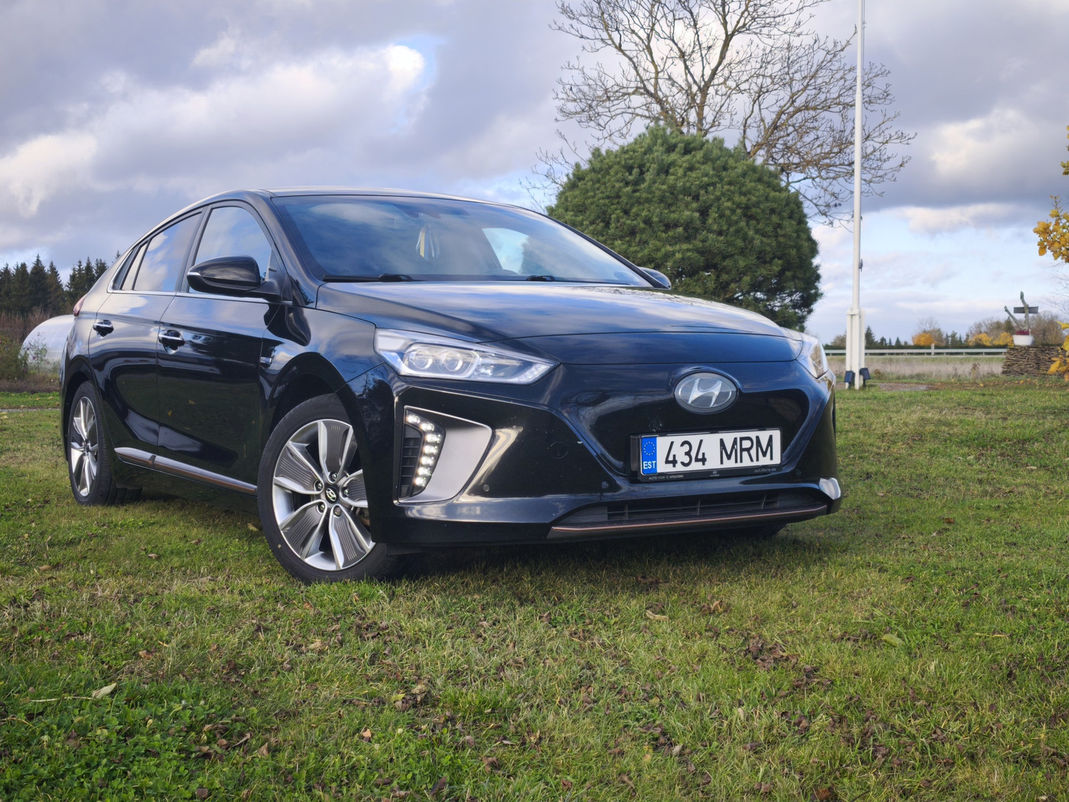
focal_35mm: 46
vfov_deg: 31.5
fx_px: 1421
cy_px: 401
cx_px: 534
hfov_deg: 41.2
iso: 50
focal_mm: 6.57
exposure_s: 1/803
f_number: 1.6
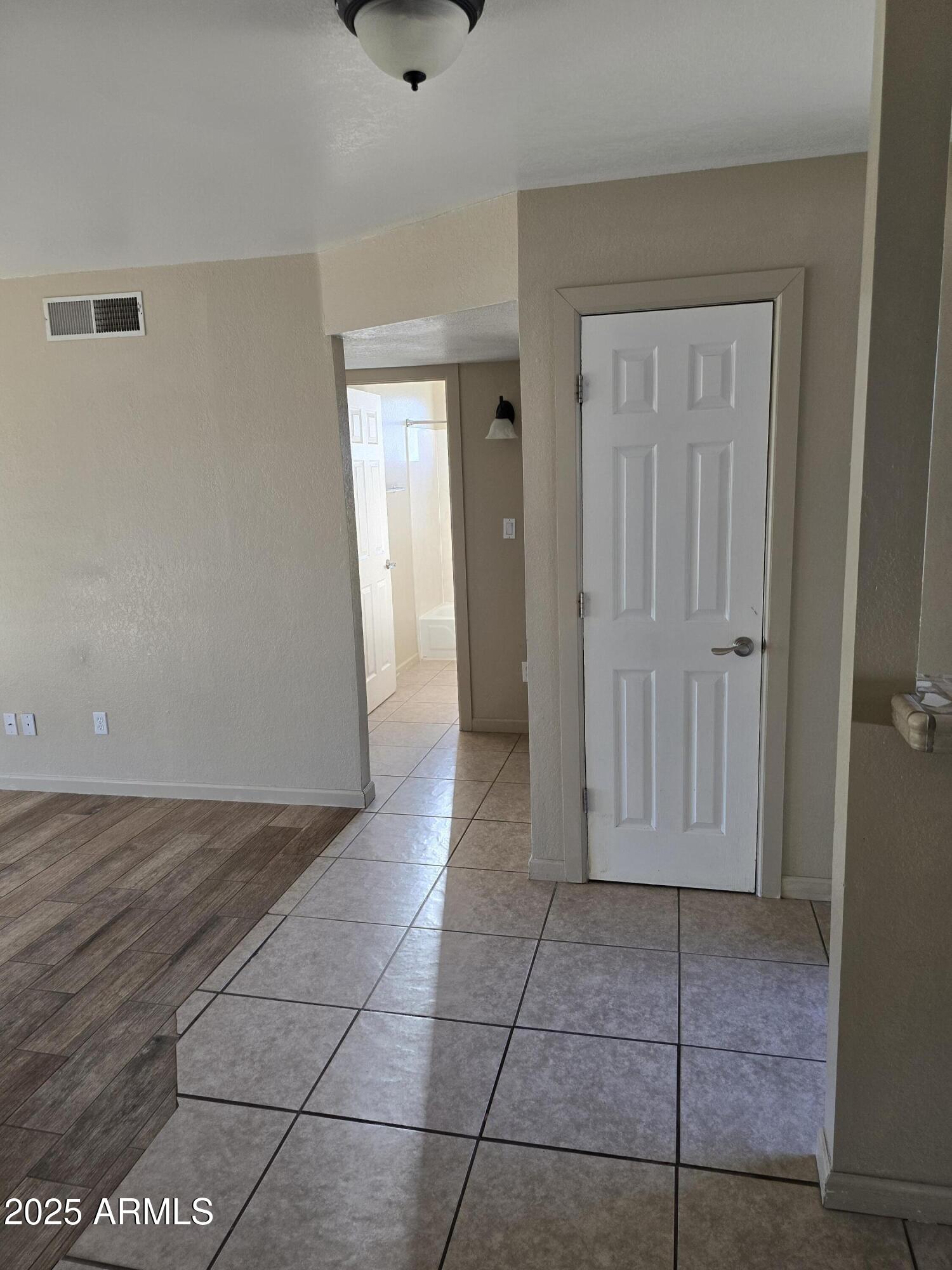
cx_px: 476
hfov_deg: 58.9
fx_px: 843
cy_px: 635
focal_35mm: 23
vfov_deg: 73.9
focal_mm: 6.3
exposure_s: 1/180
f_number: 1.7
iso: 160
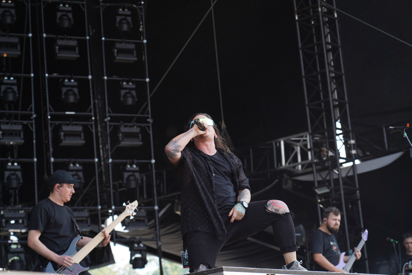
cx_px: 206
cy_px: 138
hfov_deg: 19.5
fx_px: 1202
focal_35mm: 105
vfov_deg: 13.0
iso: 100
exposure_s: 1/160
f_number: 4.5
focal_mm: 105
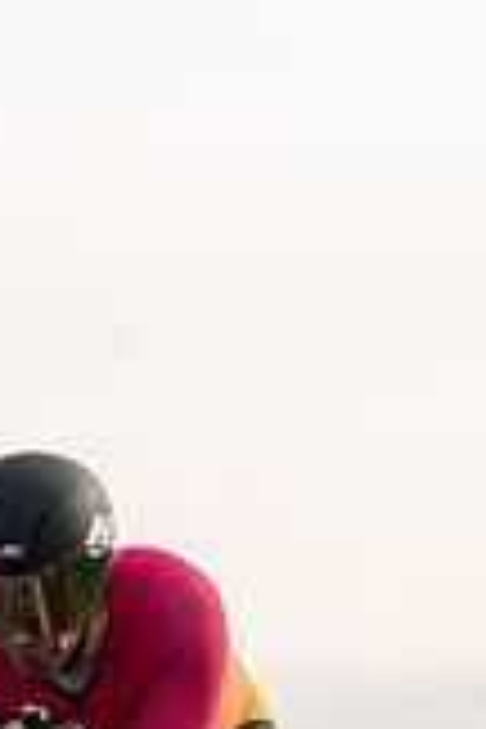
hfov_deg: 3.7
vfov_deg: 5.5
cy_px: 950
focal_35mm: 375
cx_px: -139
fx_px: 7593
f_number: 4
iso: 160
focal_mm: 70
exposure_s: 1/1000
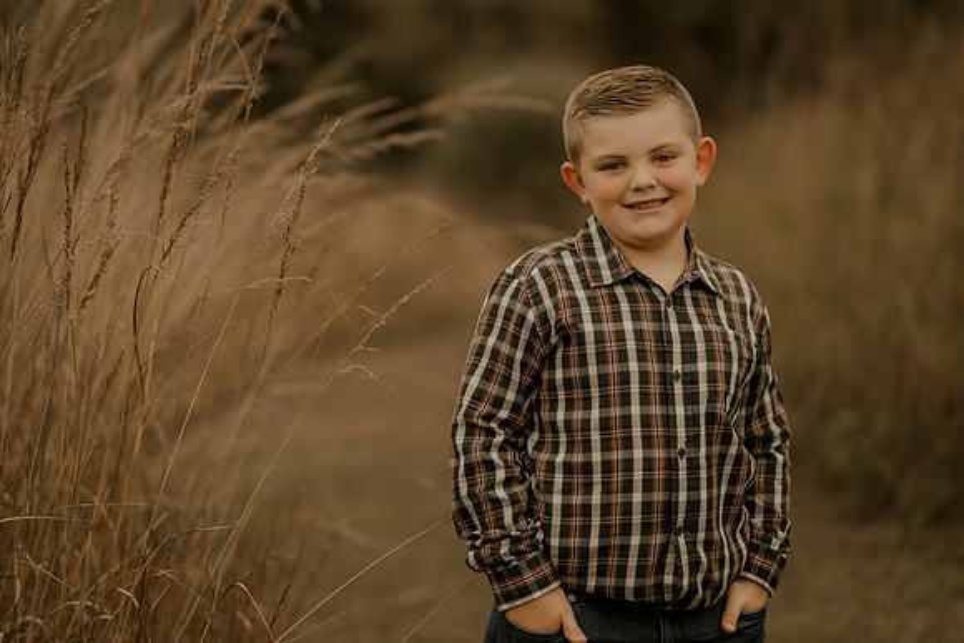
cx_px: 482
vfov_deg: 16.1
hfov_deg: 23.9
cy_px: 322
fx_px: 2277
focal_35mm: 85
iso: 200
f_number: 1.6
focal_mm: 85
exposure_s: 1/640
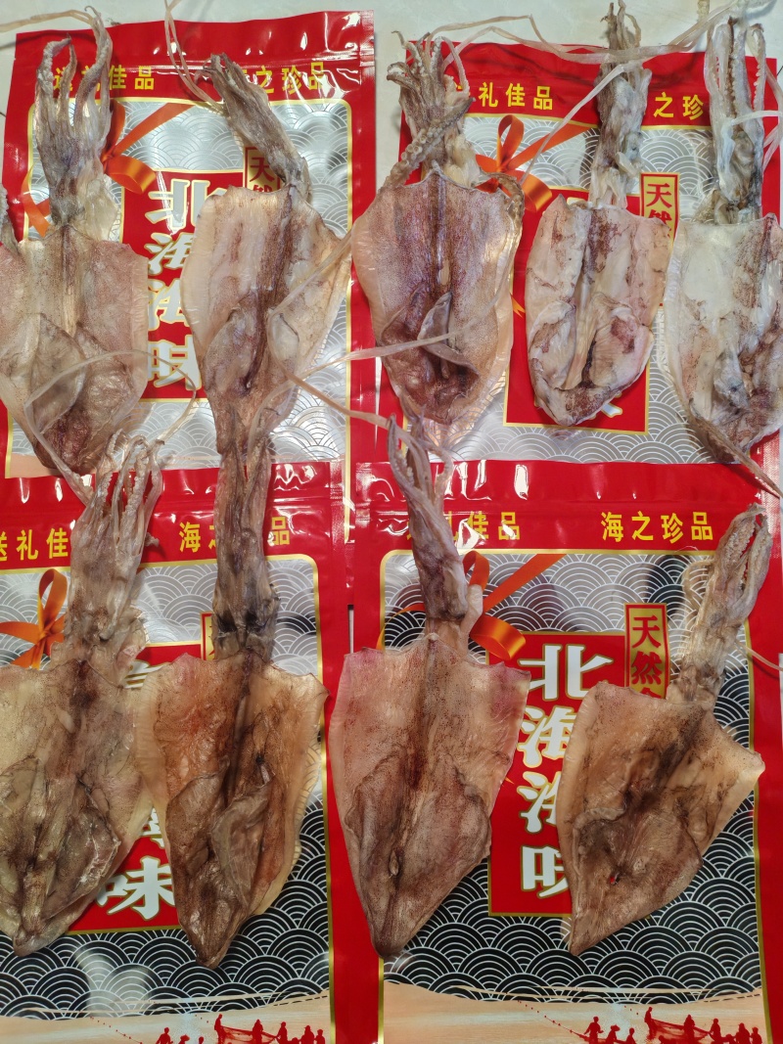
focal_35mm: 27
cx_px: 392
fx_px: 814
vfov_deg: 65.3
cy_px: 522
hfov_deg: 51.3
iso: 640
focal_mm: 5.52
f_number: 1.95
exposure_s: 1/100
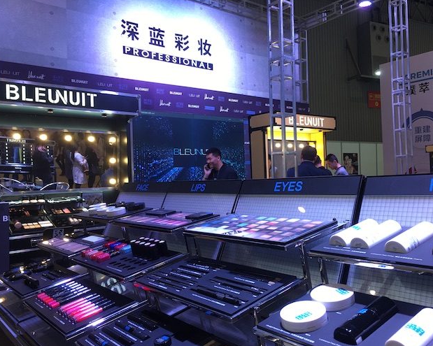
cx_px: 230
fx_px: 397
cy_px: 174
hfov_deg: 57.1
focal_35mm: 31
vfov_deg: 47.1
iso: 25
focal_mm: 4.15
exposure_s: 1/33
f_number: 2.2
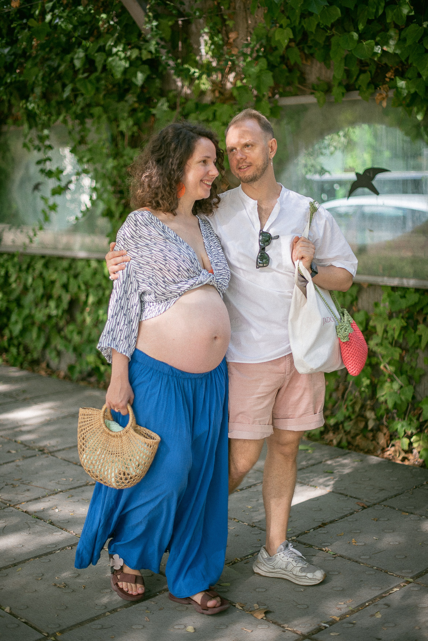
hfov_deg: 27.0
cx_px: 214
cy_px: 320
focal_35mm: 50
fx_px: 891
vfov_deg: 39.6
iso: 100
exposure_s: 1/500
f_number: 1.4
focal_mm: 50
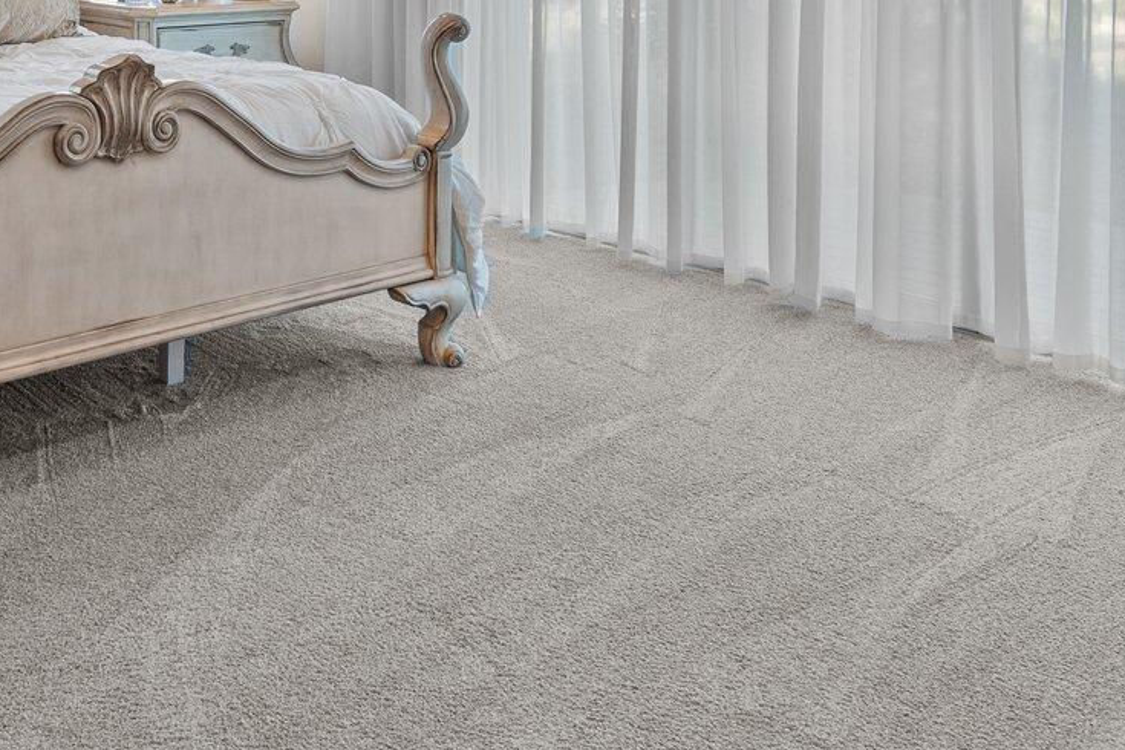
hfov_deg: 46.4
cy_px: -106
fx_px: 1219
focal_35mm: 39
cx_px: 191
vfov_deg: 30.1
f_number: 8
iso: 400
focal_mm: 14
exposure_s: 1/6
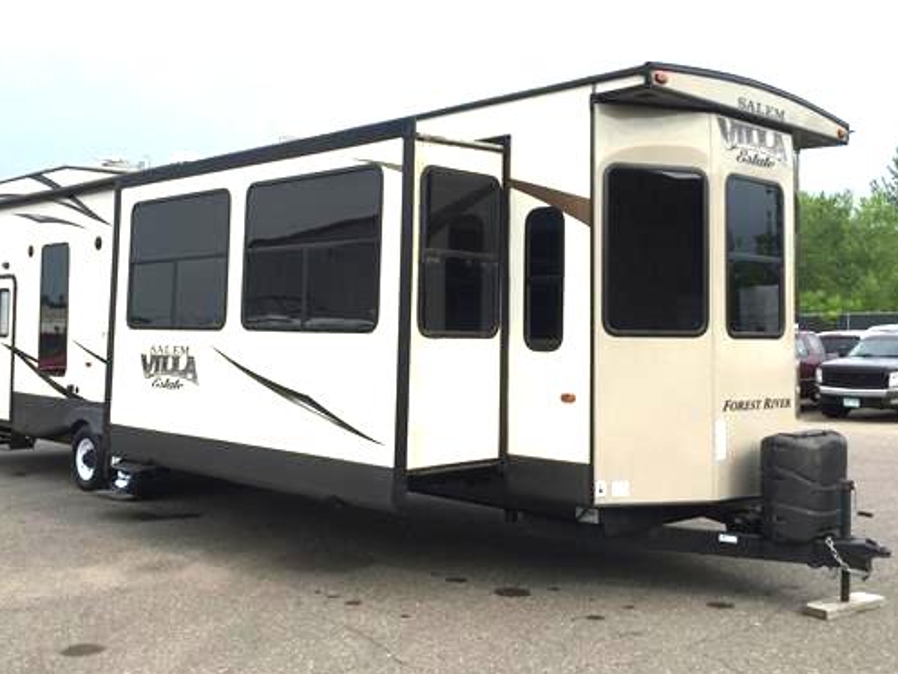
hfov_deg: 46.7
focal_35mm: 40
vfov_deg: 35.9
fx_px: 1038
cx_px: 402
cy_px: 292
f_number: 2.4
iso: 25
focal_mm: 3.3
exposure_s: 1/604
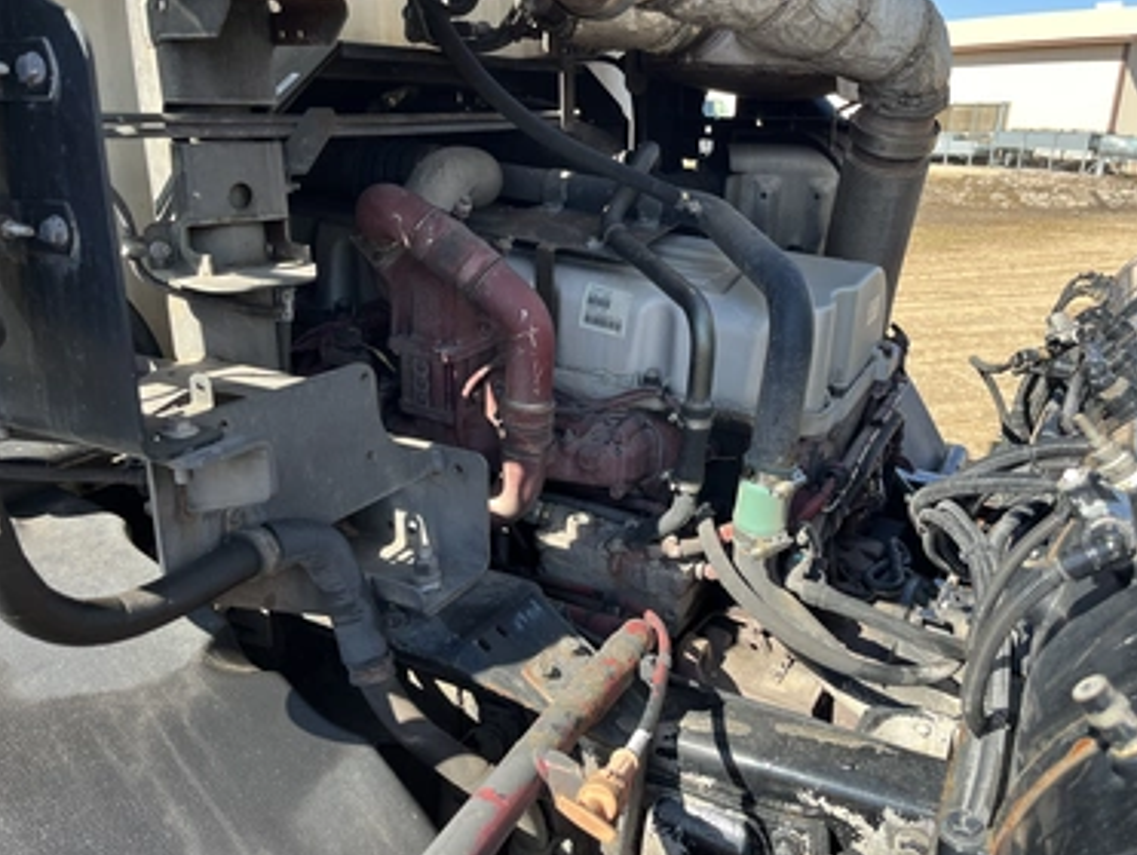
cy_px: 432
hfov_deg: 63.3
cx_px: 610
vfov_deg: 49.8
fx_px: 921
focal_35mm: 28
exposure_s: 1/550
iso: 50
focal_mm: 5.1
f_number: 1.6
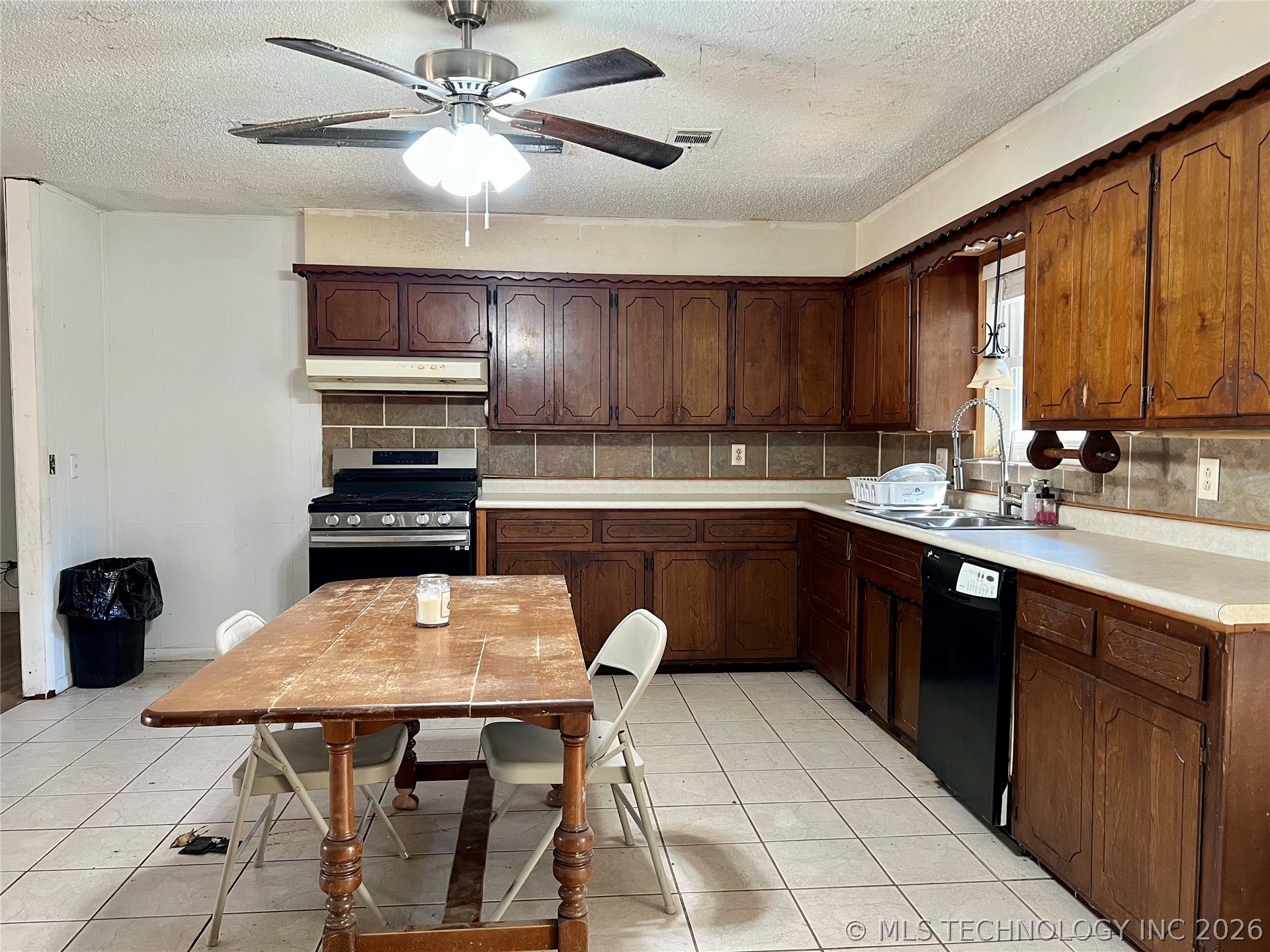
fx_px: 954
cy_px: 476
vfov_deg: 53.1
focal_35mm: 26
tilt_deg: -3.2
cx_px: 635
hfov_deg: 67.3
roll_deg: -0.2
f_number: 1.5
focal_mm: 5.7
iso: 200
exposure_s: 1/60
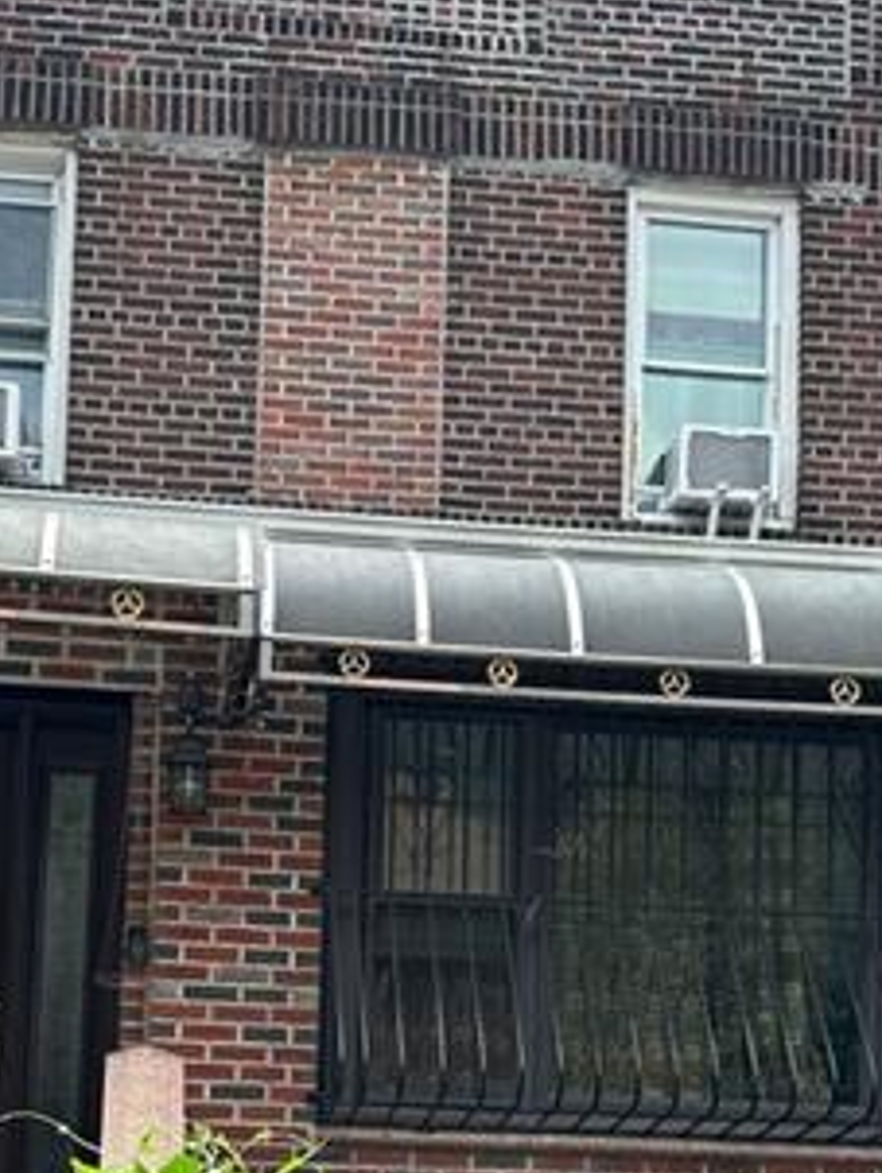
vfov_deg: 30.2
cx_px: 330
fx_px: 2069
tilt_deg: +6.1
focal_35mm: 61
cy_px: 1076
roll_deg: -2.8
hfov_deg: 24.0
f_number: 1.78
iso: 80
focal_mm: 6.86
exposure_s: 1/1019
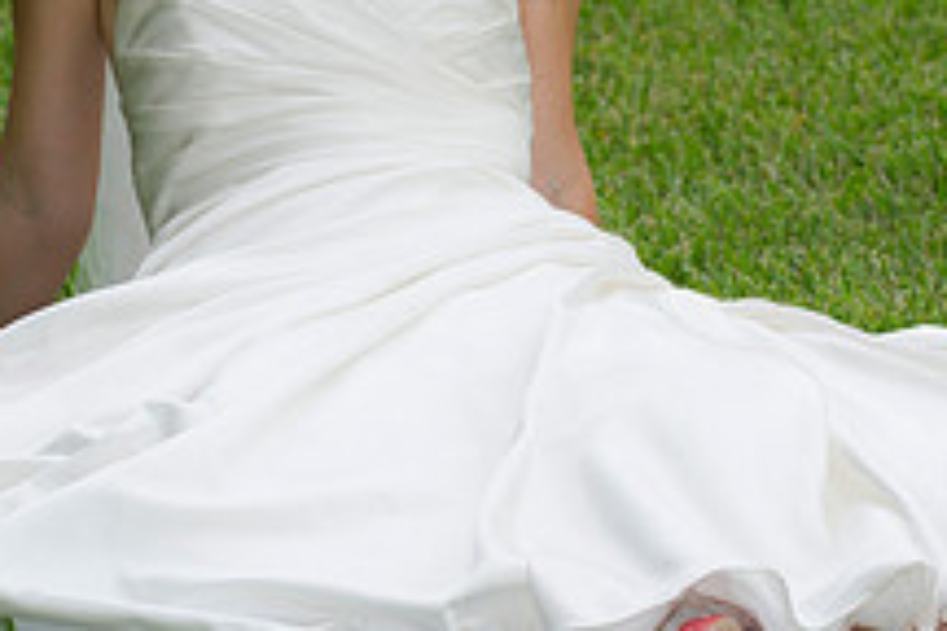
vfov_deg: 3.7
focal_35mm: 376
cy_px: 74
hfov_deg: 5.5
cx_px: 482
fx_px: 9890
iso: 400
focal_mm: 140
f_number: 4.5
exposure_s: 1/250
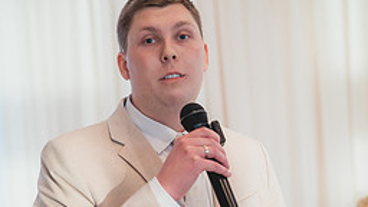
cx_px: 210
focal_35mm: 92
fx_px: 898
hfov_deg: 23.1
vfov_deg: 13.0
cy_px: 201
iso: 1250
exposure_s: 1/500
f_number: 1.8
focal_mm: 50
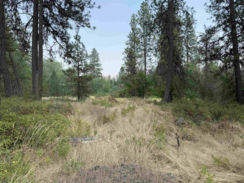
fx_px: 169
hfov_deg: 71.6
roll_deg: +0.9
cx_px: 122
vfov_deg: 56.8
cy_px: 92
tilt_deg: -1.0
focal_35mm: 24
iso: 80
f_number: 1.78
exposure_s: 1/1464
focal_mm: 6.76
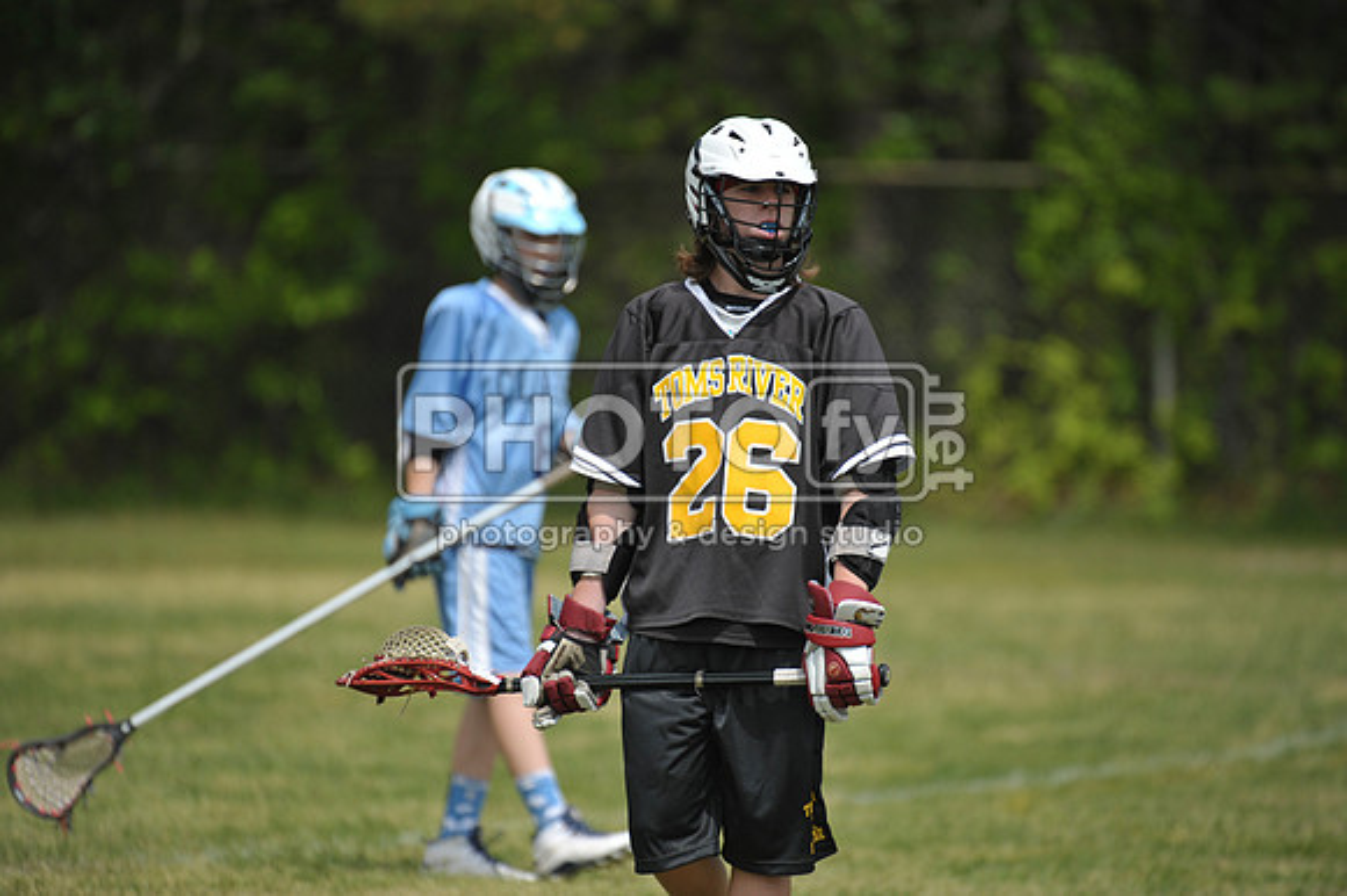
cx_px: 674
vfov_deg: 3.4
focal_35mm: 400
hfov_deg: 5.2
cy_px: 448
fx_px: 14958
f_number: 4
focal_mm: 400
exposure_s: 1/4000
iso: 640
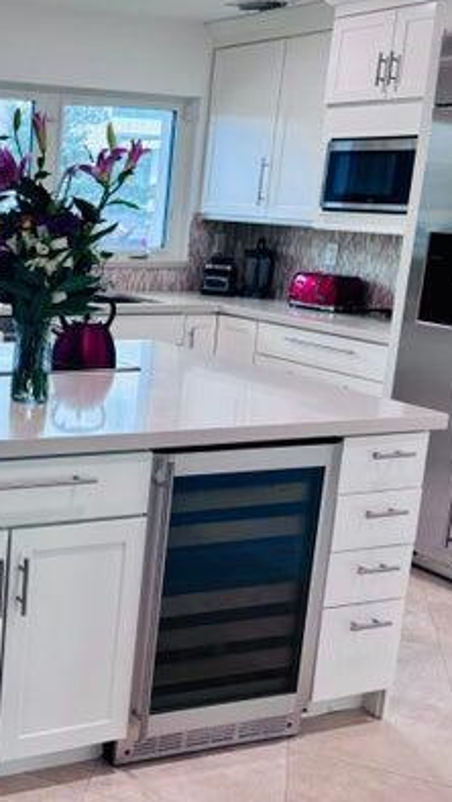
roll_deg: -2.2
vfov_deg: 44.5
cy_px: 366
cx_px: -122
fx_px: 979
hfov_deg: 23.3
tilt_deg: -10.4
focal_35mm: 46
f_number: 1.6
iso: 80
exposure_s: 1/120
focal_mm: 5.96
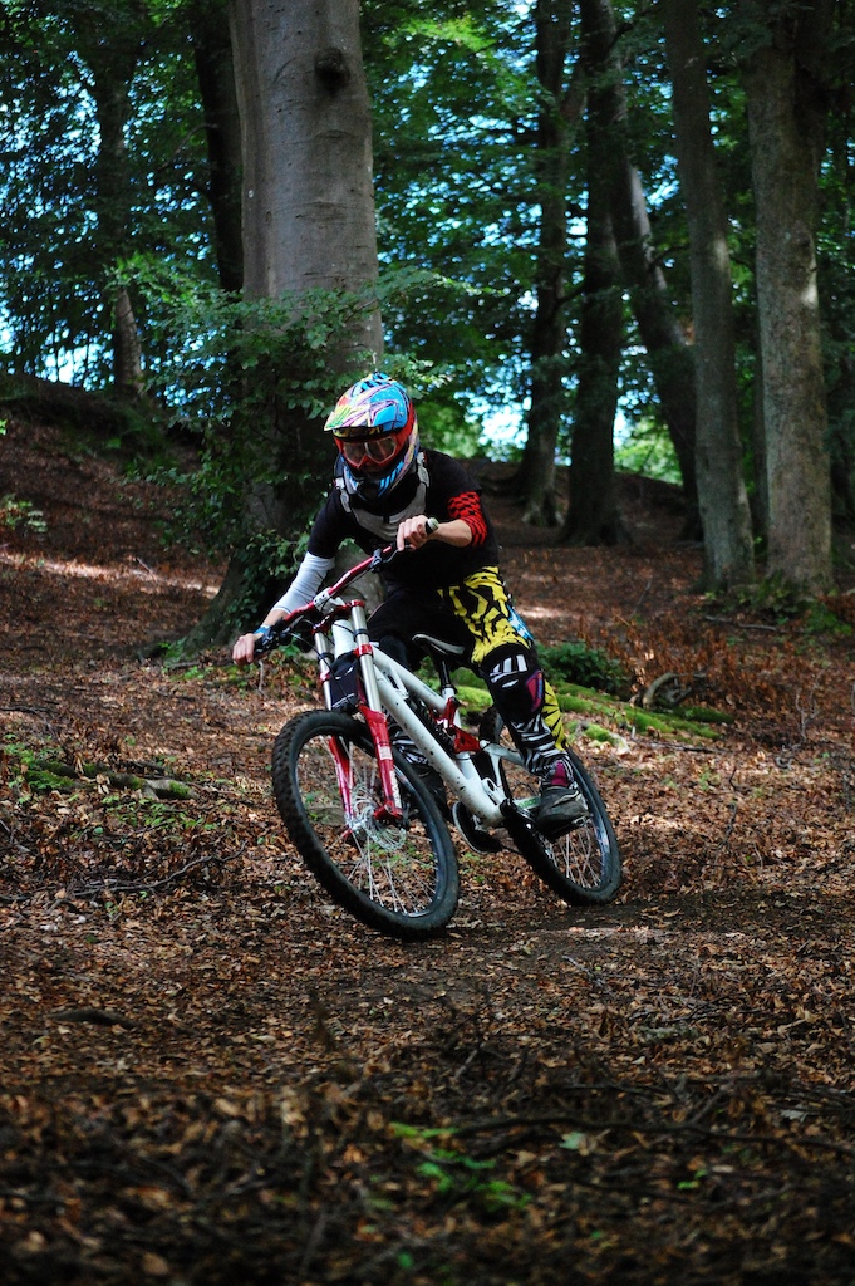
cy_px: 643
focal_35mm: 105
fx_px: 3747
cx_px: 428
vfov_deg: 19.5
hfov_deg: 13.0
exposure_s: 1/800
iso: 1600
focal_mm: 70
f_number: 4.2
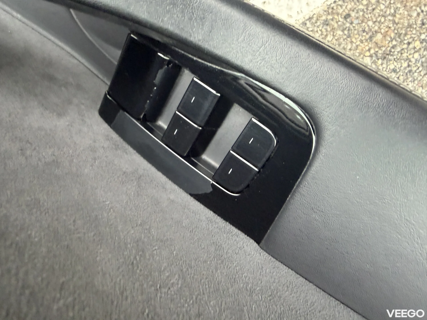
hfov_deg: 71.6
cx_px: 214
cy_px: 160
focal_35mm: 24
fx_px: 296
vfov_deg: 56.8
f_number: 2.2
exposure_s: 1/60
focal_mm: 2.22
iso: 400
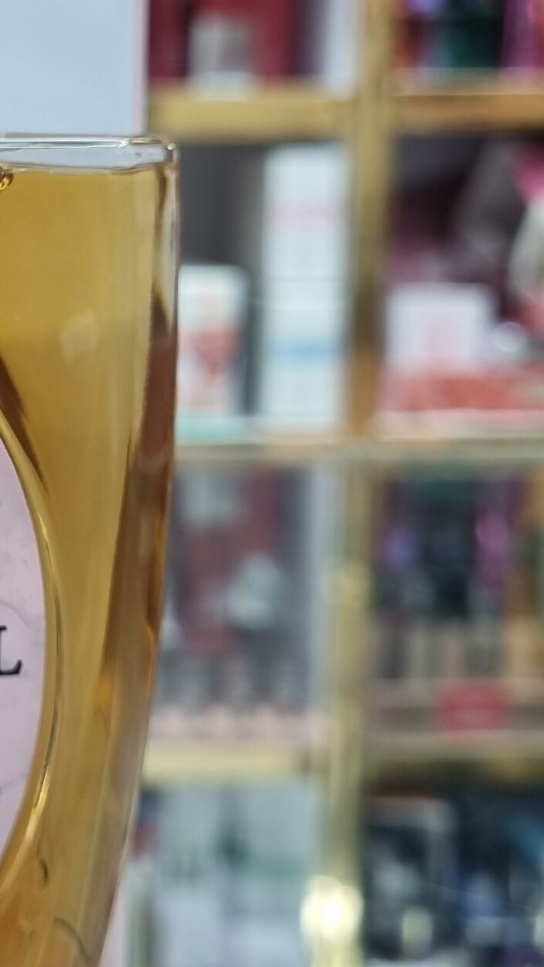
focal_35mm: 58
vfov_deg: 36.0
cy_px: 421
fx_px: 1488
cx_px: -193
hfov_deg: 19.0
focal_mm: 5.4
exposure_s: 1/100
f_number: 1.8
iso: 64
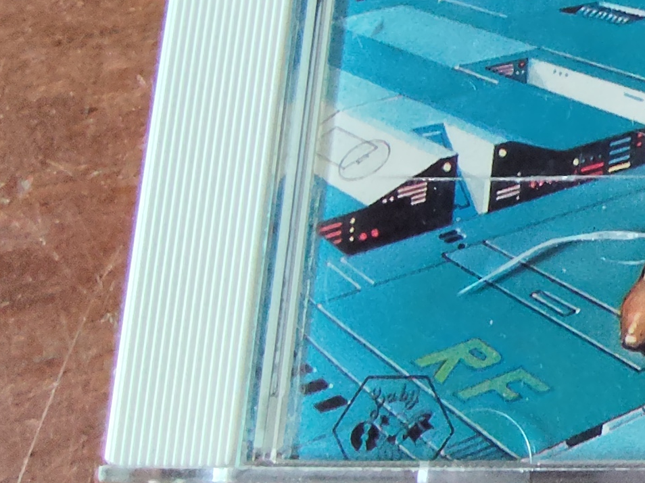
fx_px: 1658
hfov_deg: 18.4
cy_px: -164
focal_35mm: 89
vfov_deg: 15.7
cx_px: 1075
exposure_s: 1/33.3
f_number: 2
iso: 125
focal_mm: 2.78
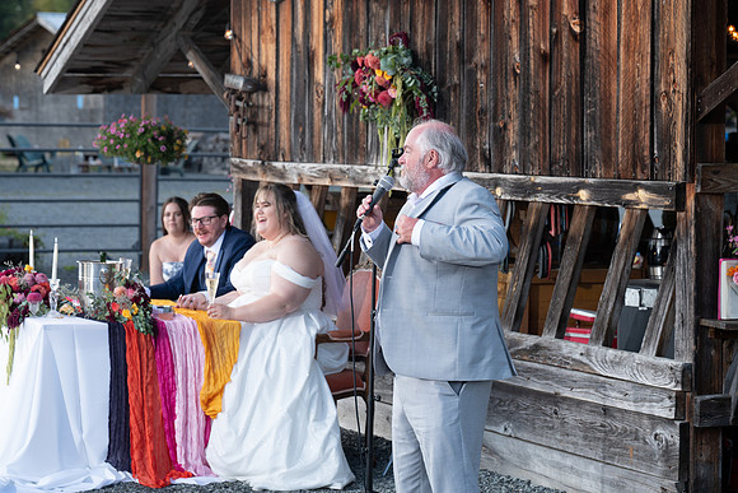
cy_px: 246
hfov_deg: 19.8
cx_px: 369
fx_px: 2112
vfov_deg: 13.3
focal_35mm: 103
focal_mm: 103
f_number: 5.6
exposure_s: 1/125
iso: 320
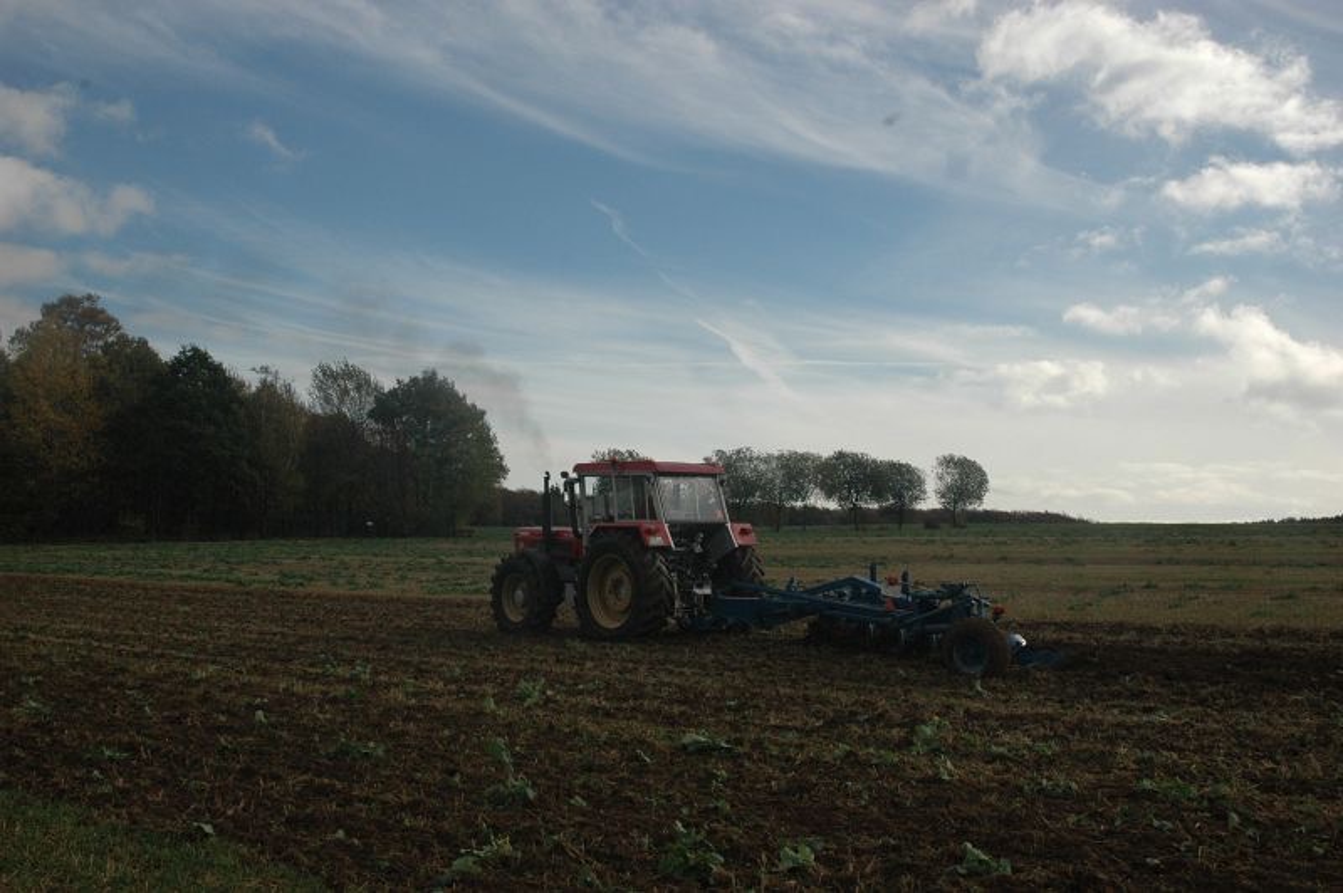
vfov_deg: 35.4
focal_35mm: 38
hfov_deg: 51.3
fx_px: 1398
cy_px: 446
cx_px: 672
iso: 400
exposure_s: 1/500
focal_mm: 25
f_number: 11
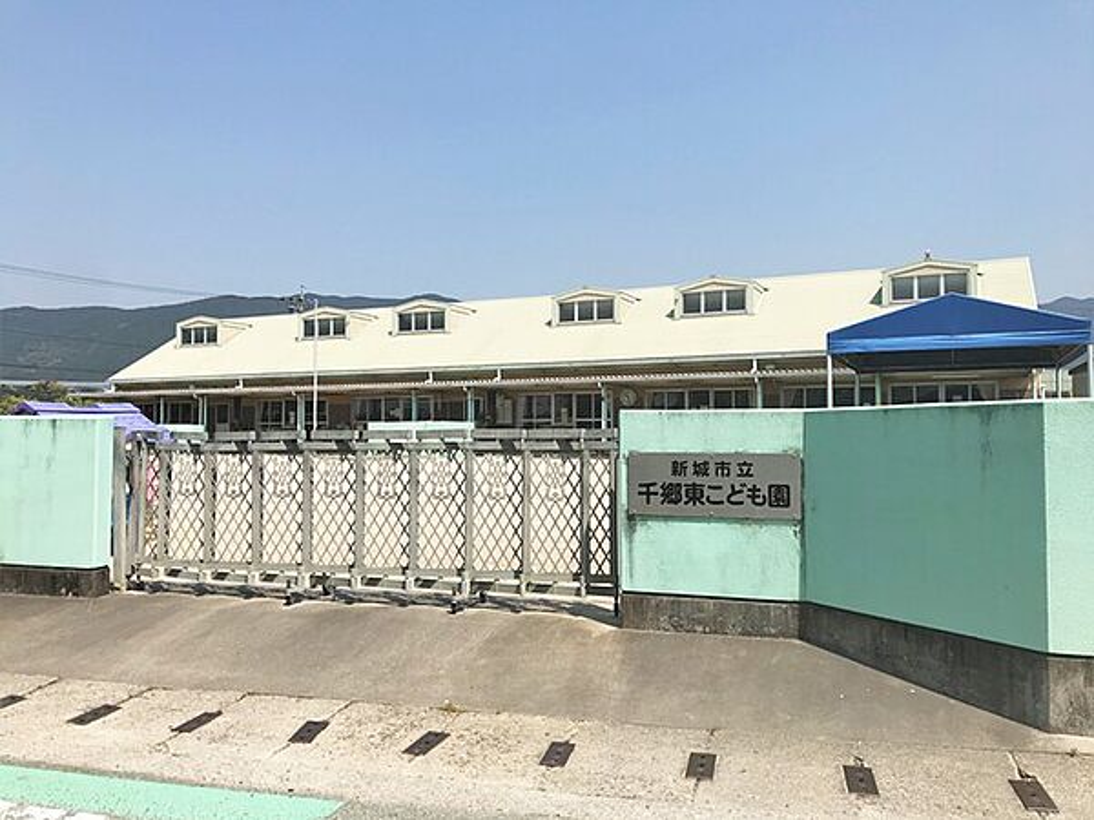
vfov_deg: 49.7
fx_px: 885
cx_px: 547
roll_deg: -2.6
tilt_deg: +1.7
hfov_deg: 63.4
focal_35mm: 28
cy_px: 410
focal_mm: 3.99
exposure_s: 1/4000
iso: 20
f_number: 1.8
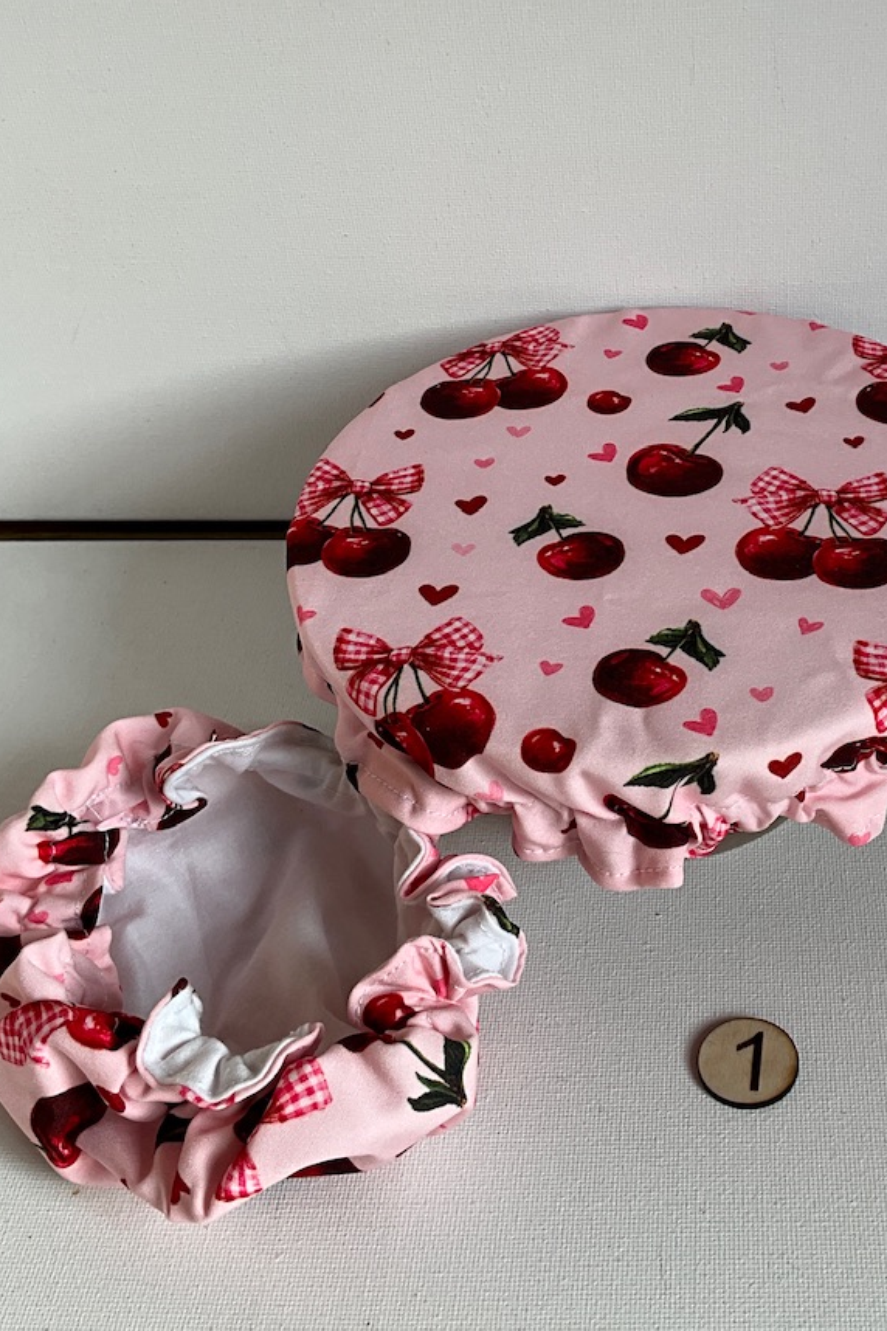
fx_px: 1663
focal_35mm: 45
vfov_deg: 43.5
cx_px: 625
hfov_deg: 29.6
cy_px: 563
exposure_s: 1/126
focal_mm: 3
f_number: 1.8
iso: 16
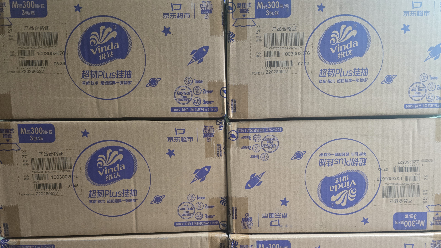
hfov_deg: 71.9
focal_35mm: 26
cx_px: 225
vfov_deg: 43.7
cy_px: 168
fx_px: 304
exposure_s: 1/100
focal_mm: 6.3
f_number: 1.7
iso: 640
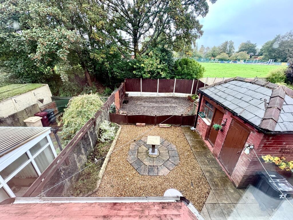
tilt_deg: -24.1
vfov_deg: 85.7
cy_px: 110
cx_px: 146
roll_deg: -0.3
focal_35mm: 14
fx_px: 119
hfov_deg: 102.1
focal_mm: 2.22
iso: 200
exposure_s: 1/60
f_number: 2.2
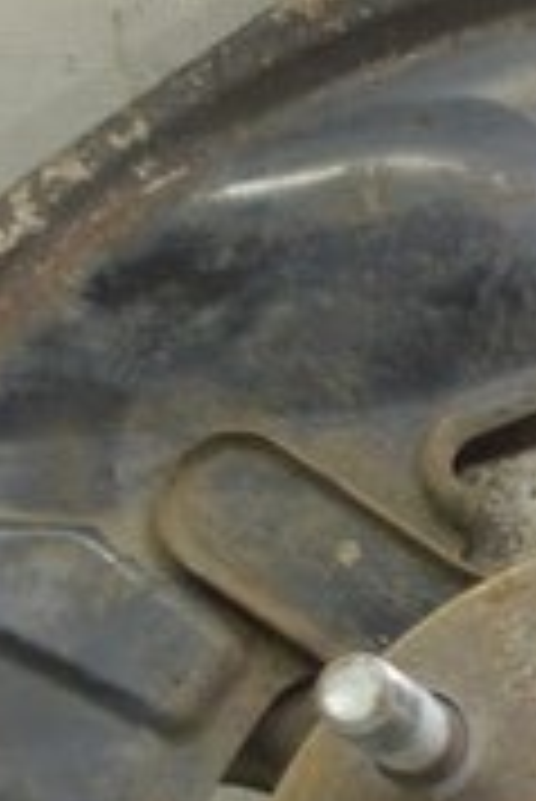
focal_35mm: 241
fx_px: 5371
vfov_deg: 8.5
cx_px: 1329
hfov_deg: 5.5
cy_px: 583
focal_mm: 28
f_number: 5.6
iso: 400
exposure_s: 1/20
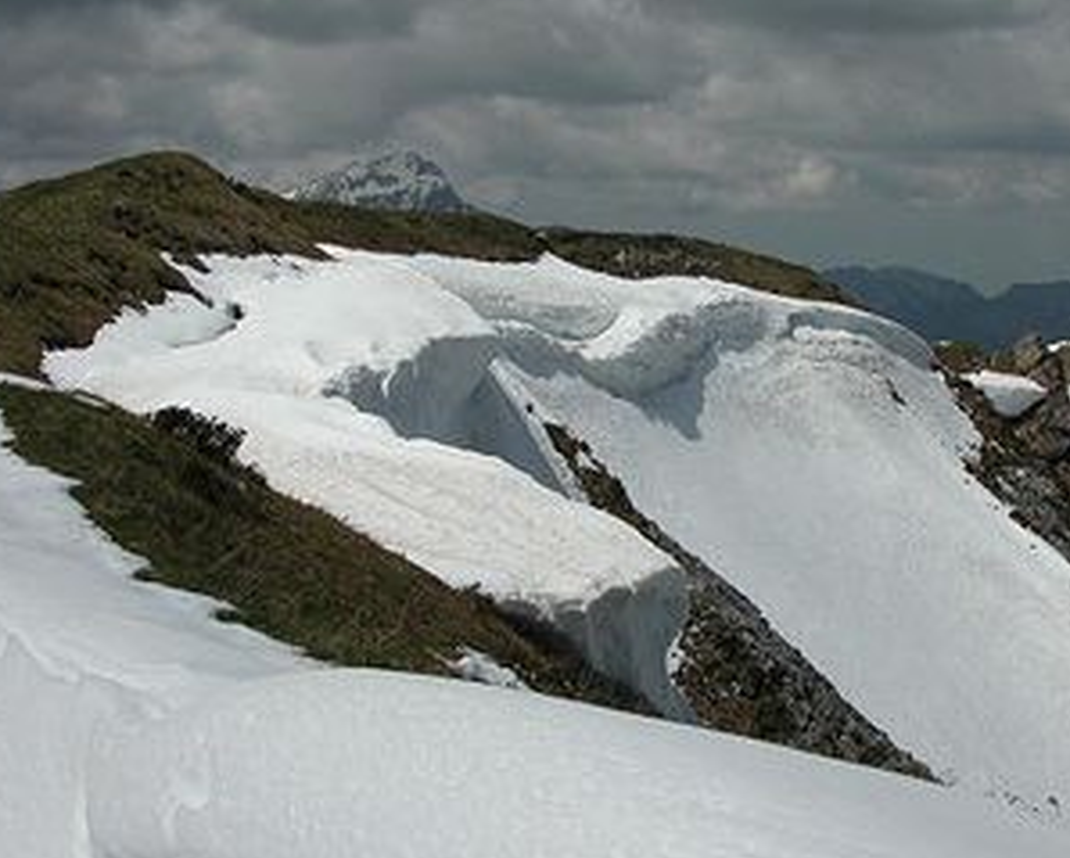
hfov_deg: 33.9
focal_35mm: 55
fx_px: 1743
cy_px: 413
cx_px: 697
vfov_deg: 27.7
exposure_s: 1/891
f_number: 8
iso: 100
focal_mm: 8.9
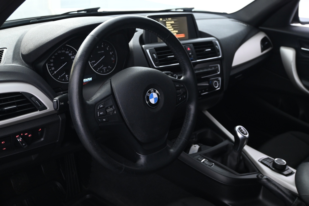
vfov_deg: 36.9
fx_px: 309
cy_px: 103
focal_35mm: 36
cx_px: 154
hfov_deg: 53.1
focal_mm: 24
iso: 1600
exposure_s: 1/10
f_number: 4.2
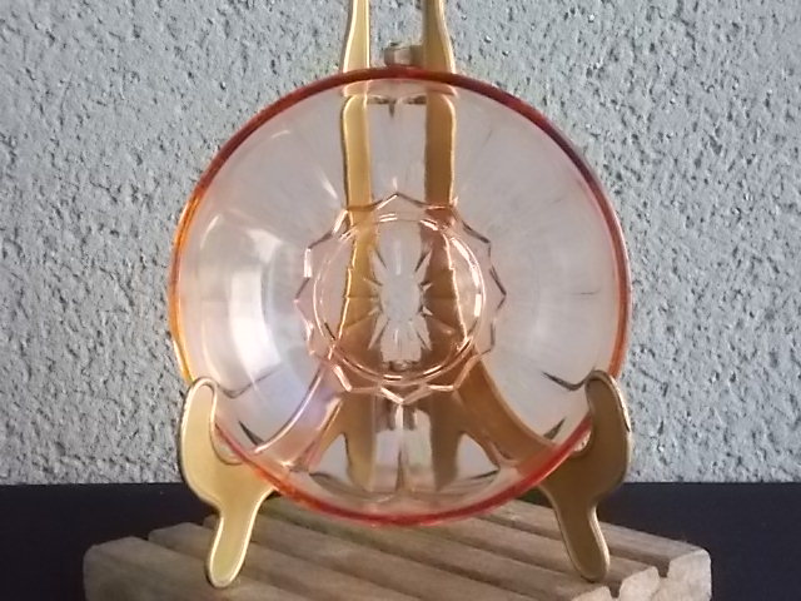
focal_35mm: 86
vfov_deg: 17.2
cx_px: 400
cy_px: 300
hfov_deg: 22.8
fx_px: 1990
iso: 800
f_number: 6.3
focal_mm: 15.4
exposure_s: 1/160
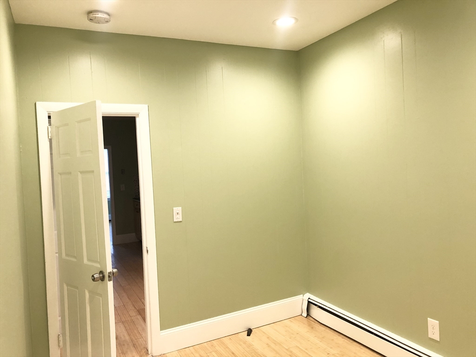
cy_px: 178
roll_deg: +3.1
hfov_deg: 63.4
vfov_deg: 49.7
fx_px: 385
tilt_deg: +0.3
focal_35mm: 28
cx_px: 238
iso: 40
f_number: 1.8
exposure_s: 1/30
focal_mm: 4
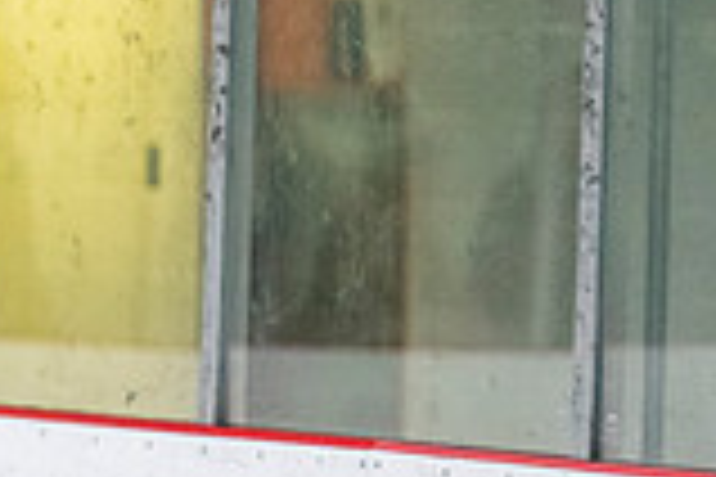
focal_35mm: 569
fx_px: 11316
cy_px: 731
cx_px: -98
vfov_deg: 2.4
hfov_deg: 3.6
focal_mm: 110
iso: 3200
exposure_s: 1/640
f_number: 3.2
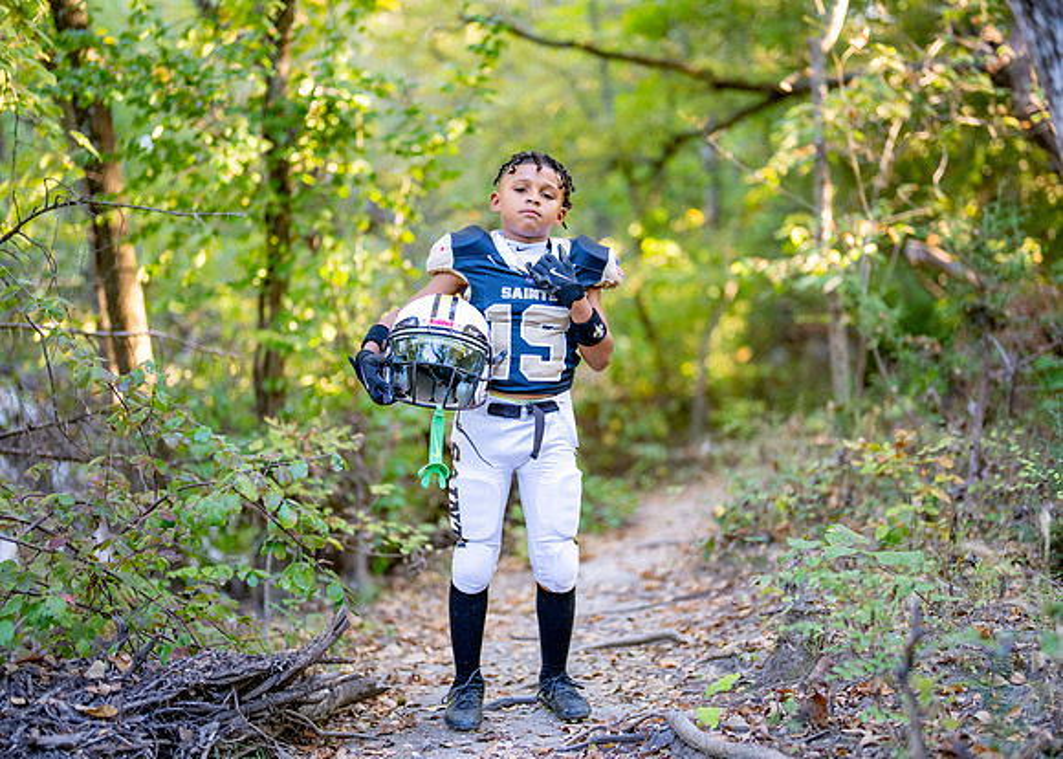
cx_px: 537
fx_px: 1679
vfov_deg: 25.5
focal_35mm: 56
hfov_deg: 35.1
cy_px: 380
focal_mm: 50
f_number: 1.2
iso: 1000
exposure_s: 1/800
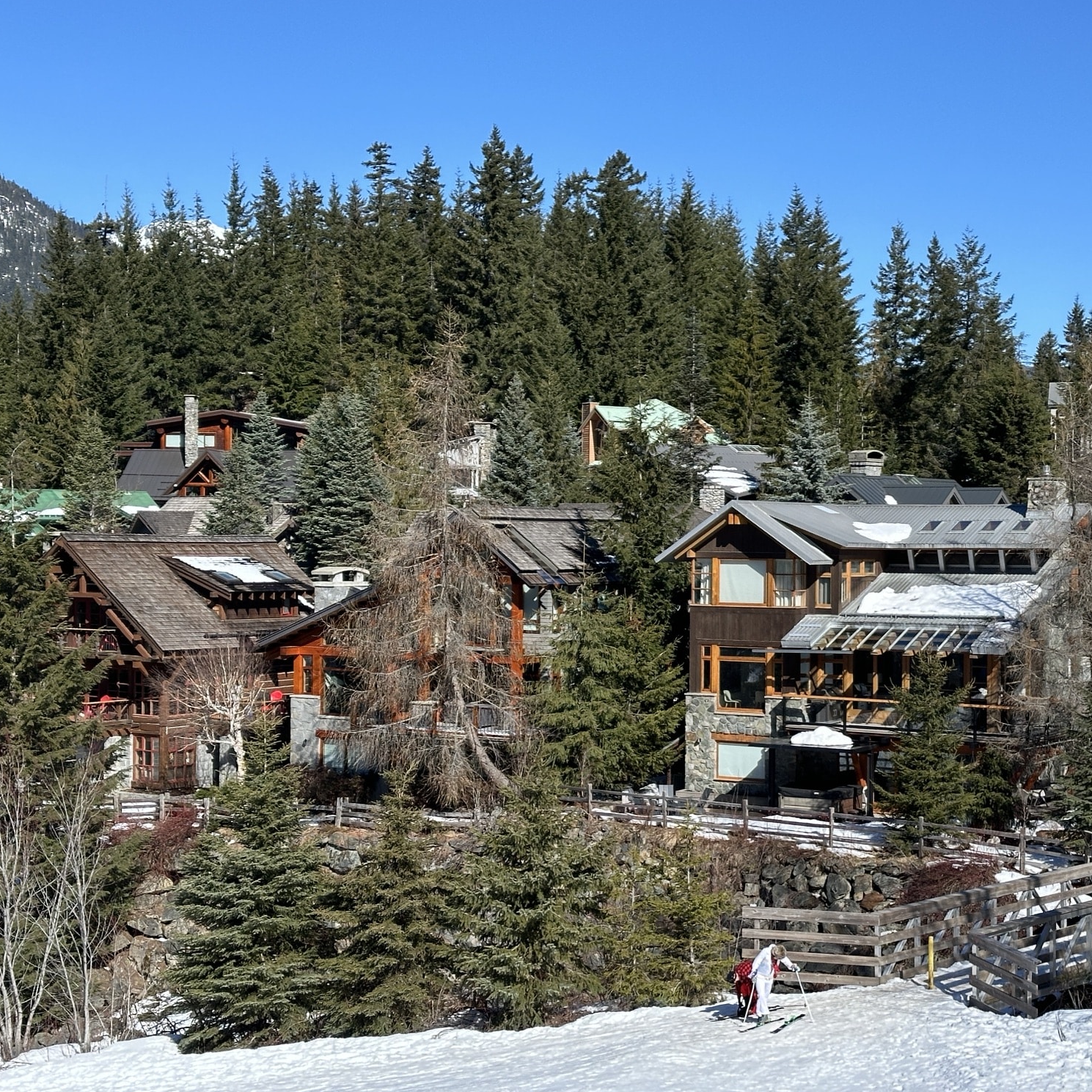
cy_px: 545
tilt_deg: -1.5
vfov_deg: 30.0
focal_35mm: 57
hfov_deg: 29.9
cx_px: 678
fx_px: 2034
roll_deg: -0.3
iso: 64
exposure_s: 1/3257
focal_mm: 6.86
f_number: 1.78
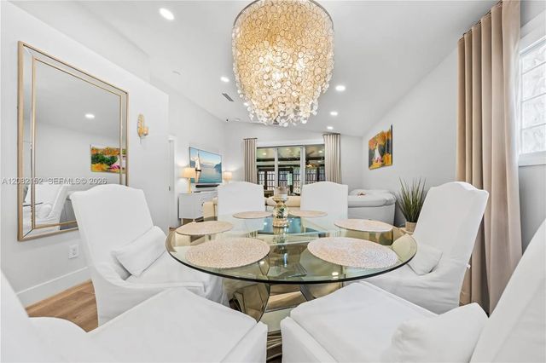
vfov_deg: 89.9
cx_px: 273
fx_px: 182
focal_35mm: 12
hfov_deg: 112.6
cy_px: 182
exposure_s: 1/6
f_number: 7.1
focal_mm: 12
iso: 320
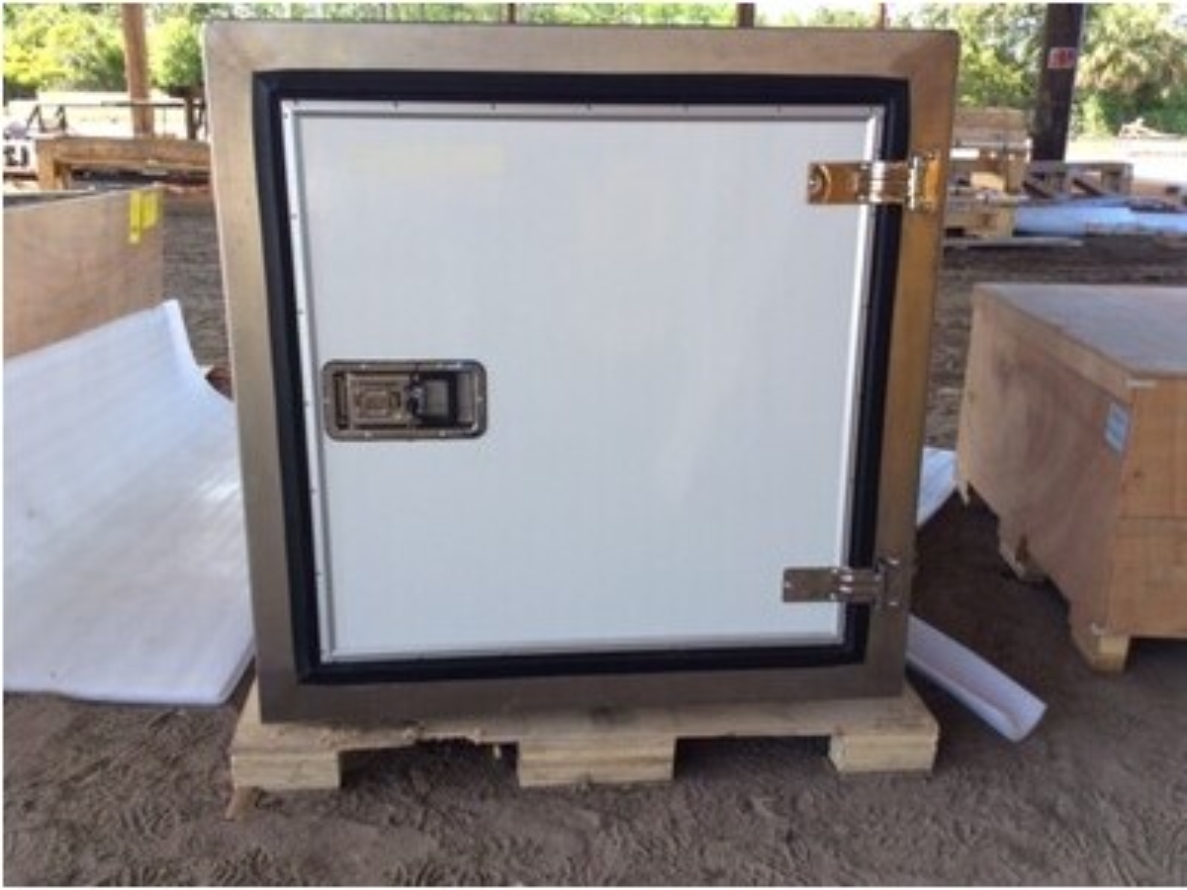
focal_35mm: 32
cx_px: 594
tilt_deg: -16.5
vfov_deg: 44.2
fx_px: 1097
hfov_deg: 56.8
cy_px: 445
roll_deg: -0.9
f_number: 2.4
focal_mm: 3.3
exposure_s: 1/175
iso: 32
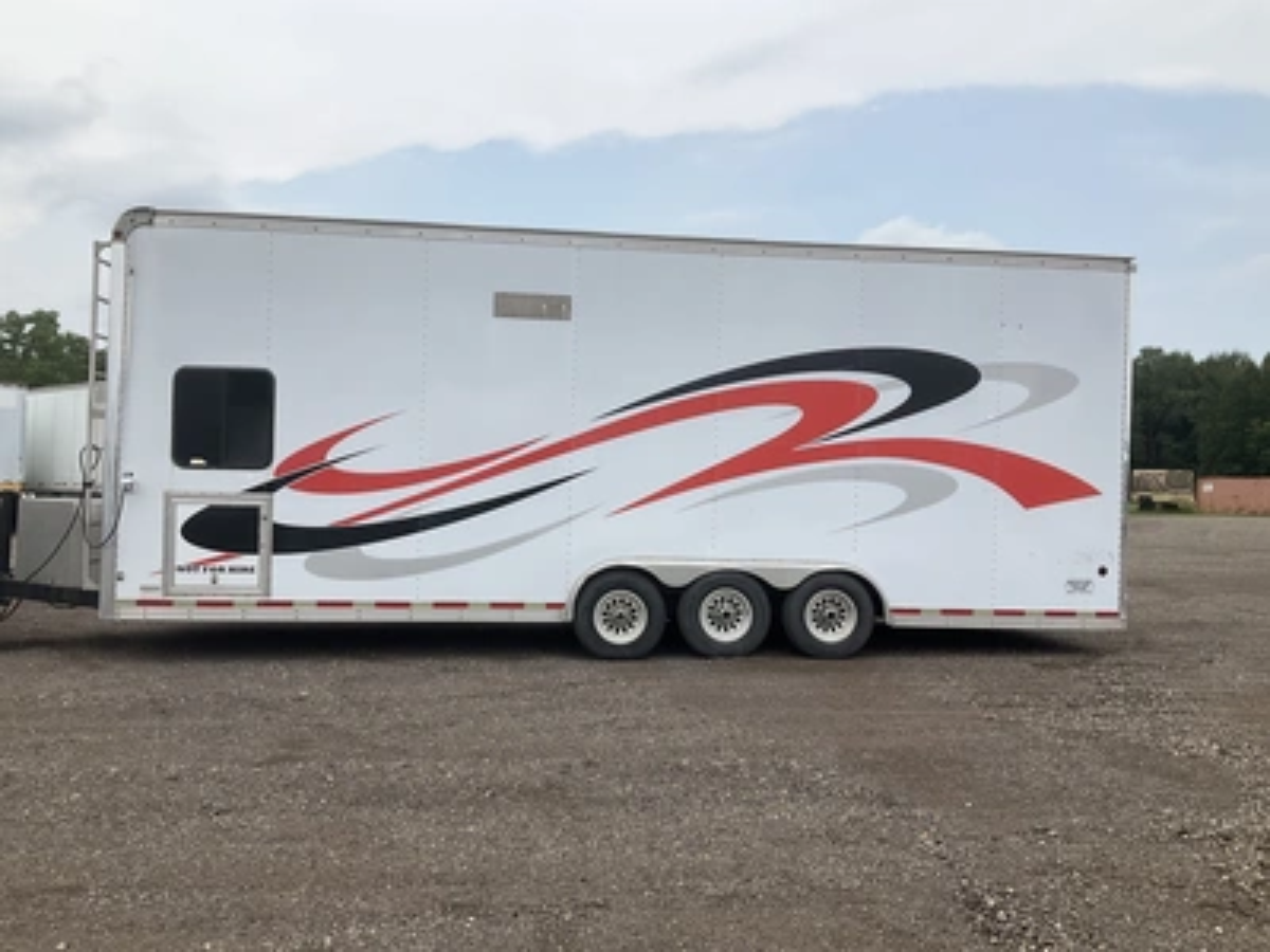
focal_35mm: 29
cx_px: 635
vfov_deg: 48.2
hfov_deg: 61.7
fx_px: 1064
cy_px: 476
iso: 25
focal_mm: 3
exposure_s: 1/2227
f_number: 1.8
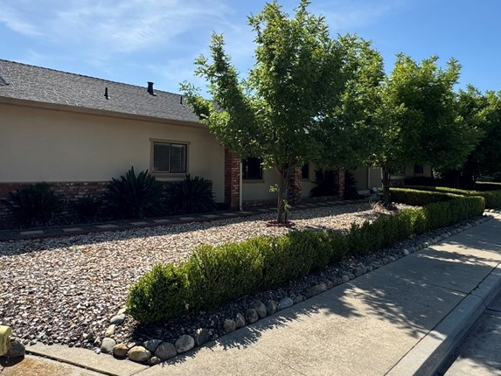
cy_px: 155
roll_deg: -2.5
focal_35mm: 25
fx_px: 362
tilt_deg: +5.2
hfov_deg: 69.4
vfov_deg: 54.6
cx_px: 258
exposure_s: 1/1832
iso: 50
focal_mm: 2.22
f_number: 2.2
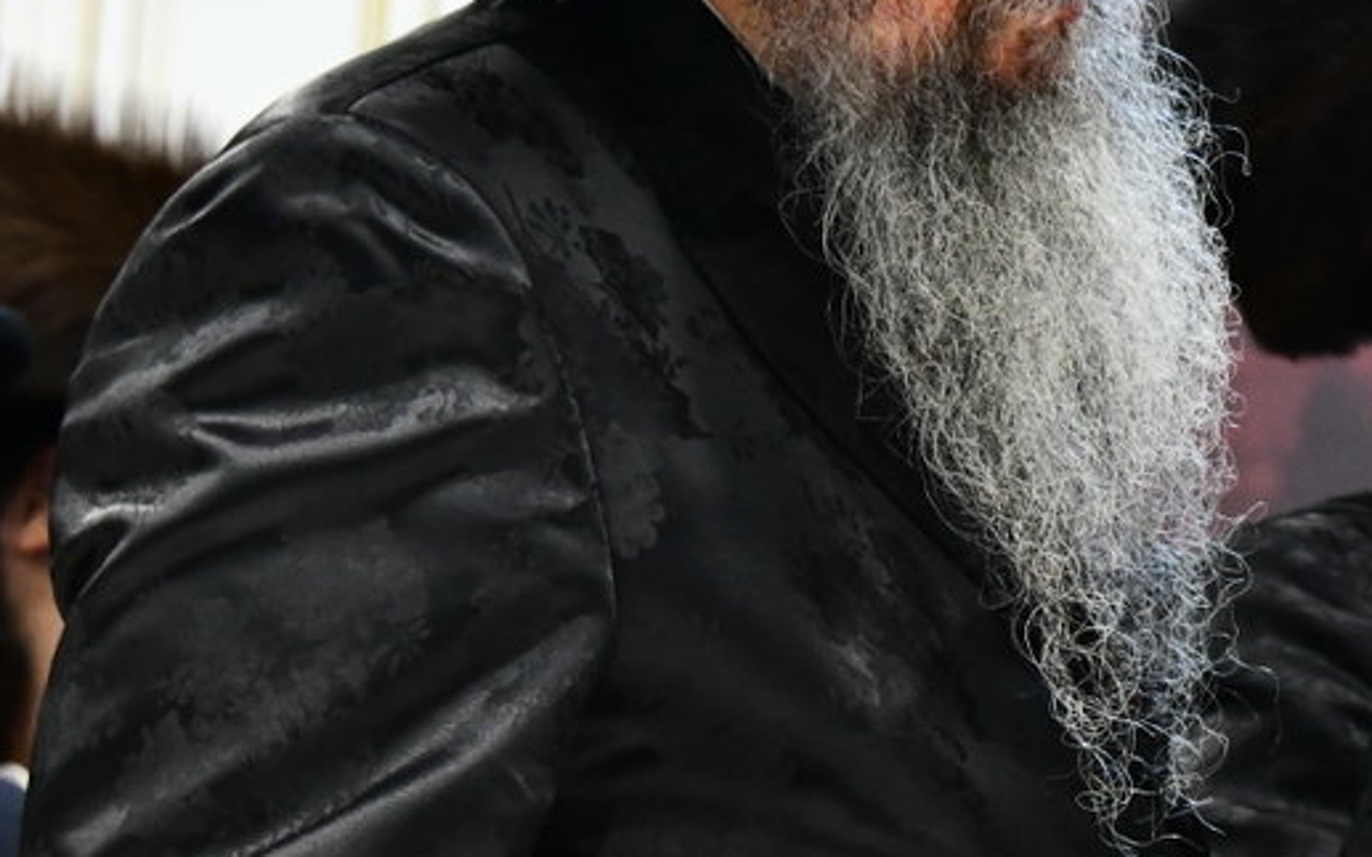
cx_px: 1332
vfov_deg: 6.8
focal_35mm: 193
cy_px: 115
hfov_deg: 10.8
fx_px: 7216
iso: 4000
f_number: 5.6
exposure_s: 1/160
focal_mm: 70
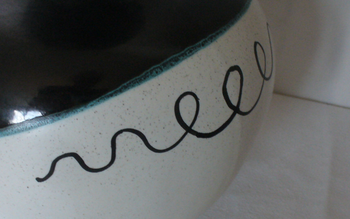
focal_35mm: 59
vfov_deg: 22.0
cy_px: 124
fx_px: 563
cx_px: 156
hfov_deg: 34.5
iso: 200
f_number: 2.8
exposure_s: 1/13
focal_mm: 6.1
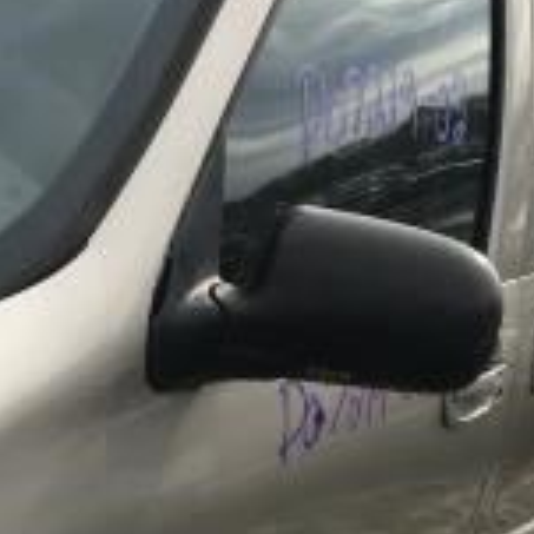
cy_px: 584
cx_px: -177
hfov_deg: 12.8
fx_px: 2286
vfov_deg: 13.1
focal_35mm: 131
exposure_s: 1/1408
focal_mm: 3.99
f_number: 1.8
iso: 20
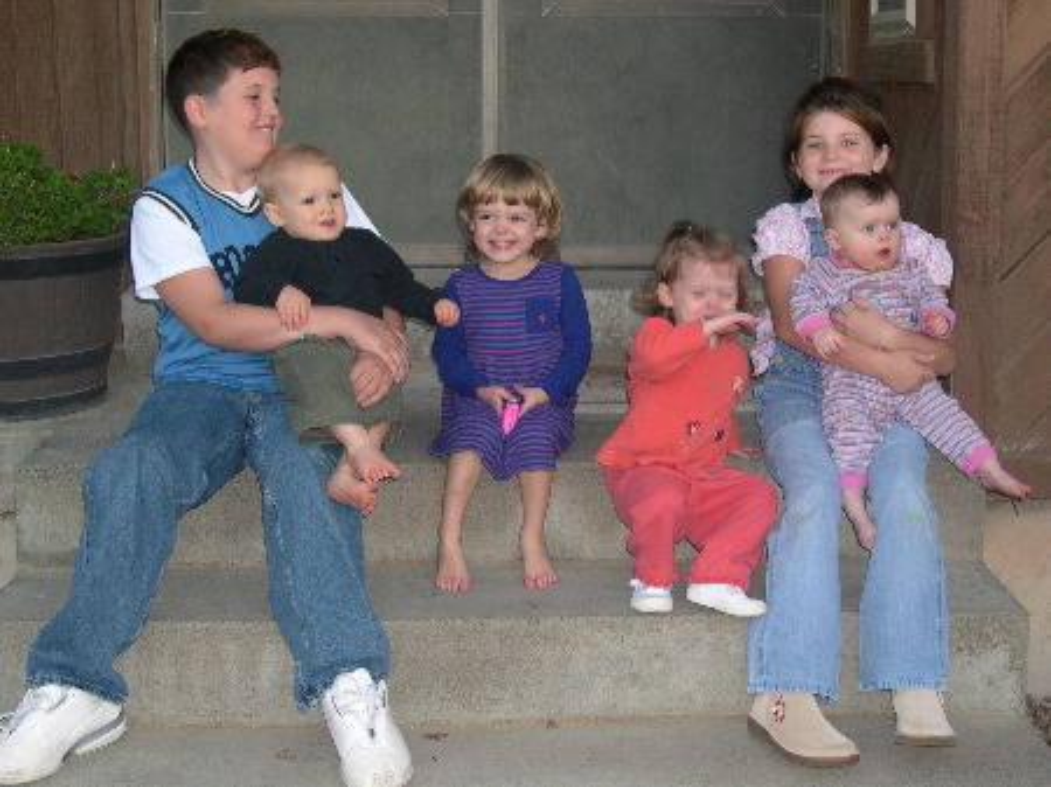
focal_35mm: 52
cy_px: 394
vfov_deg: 28.0
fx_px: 1578
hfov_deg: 36.8
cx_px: 526
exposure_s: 1/60
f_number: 3.2
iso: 188
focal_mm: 11.1
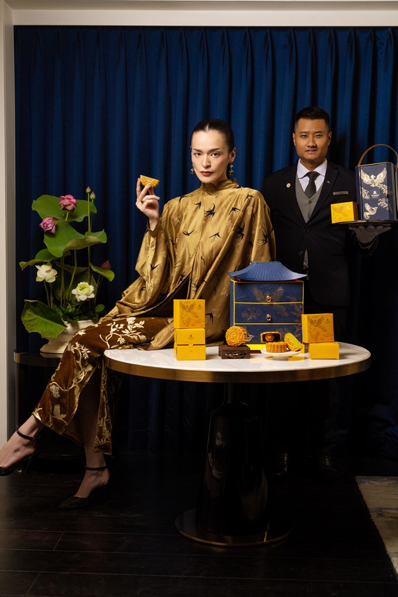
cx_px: 199
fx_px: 846
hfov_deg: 26.5
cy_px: 298
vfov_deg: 38.9
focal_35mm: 51
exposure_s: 1/125
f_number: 9
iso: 500
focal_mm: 51
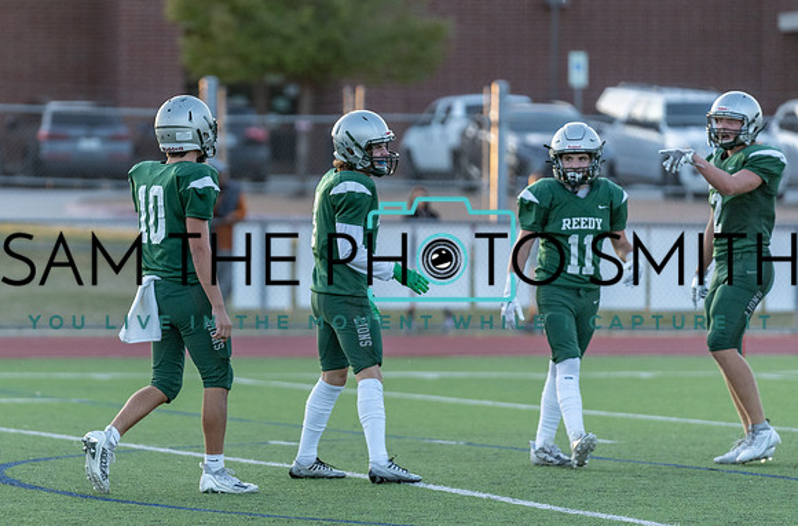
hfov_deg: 6.8
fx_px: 6729
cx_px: 208
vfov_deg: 4.5
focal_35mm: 305
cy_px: 243
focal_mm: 200
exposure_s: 1/1250
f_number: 2.8
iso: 800
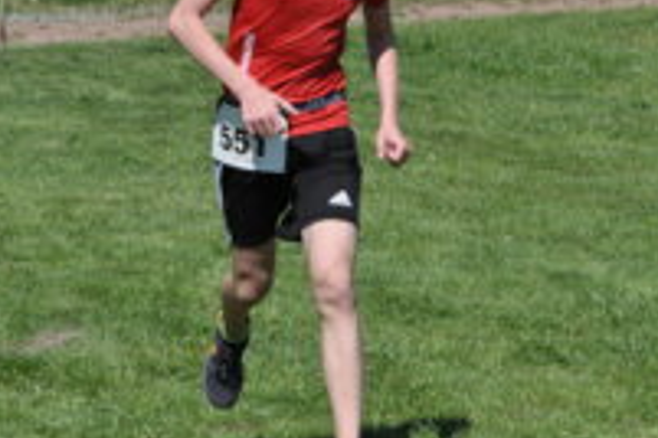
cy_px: 95
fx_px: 3820
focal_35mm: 209
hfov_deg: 9.8
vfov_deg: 6.6
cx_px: 458
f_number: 6.3
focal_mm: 70
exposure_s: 1/1600
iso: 400
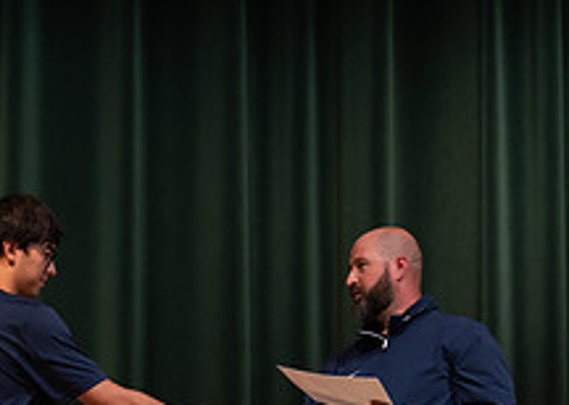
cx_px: 194
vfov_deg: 9.6
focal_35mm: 148
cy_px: 480
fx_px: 2390
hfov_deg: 13.6
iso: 500
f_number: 1.2
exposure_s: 1/320
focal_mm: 50
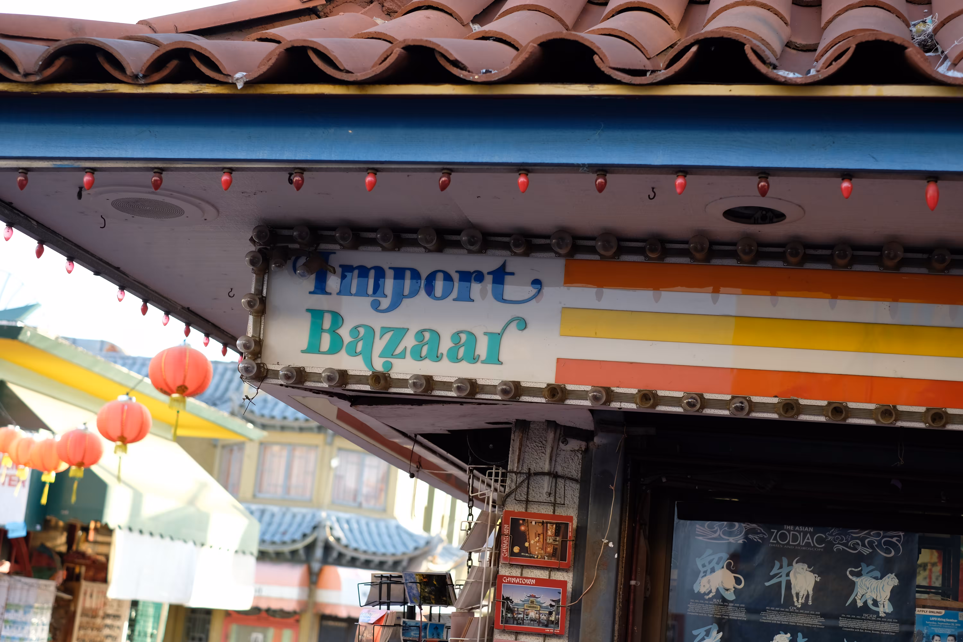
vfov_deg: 25.5
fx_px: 1418
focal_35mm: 53
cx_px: 482
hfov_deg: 37.5
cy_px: 321
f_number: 2.8
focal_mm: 35
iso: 200
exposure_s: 1/200
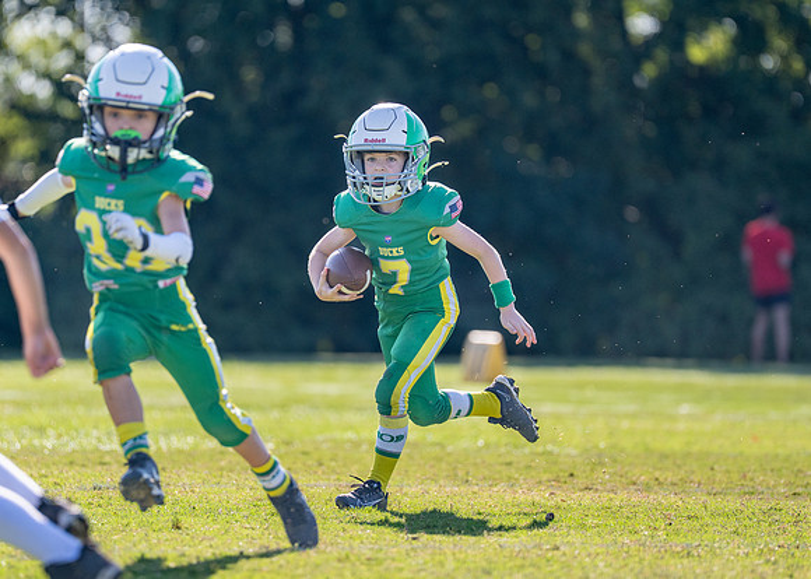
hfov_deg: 6.3
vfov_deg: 4.5
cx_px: 378
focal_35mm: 320
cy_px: 277
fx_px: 7358
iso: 250
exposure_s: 1/2500
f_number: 2.8
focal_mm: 200
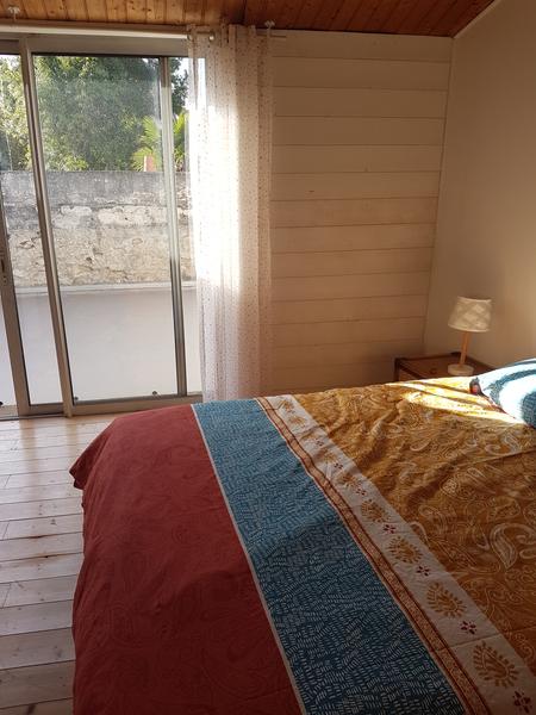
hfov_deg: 53.1
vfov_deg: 67.3
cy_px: 358
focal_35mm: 26
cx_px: 268
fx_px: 537
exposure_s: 1/282
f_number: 1.7
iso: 40
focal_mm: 4.2
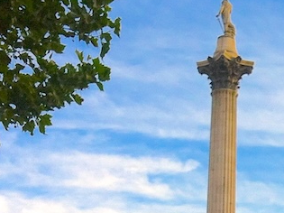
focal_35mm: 111
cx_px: 246
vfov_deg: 12.9
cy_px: 282
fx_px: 910
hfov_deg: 17.5
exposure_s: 1/603
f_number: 2.8
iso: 80
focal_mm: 3.85
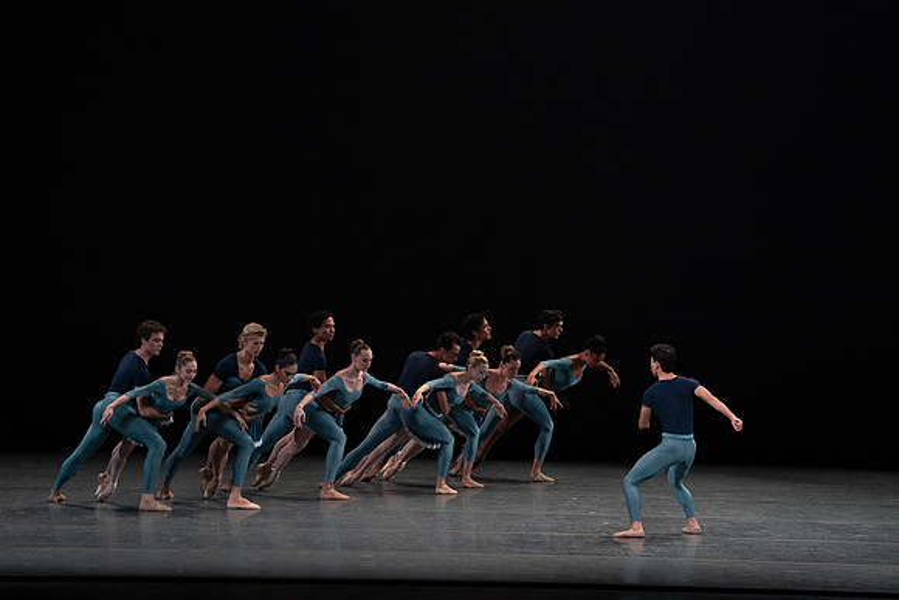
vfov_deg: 7.1
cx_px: 450
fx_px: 4846
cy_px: 300
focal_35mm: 194
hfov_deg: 10.6
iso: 5000
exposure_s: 1/400
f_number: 6.3
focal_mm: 194
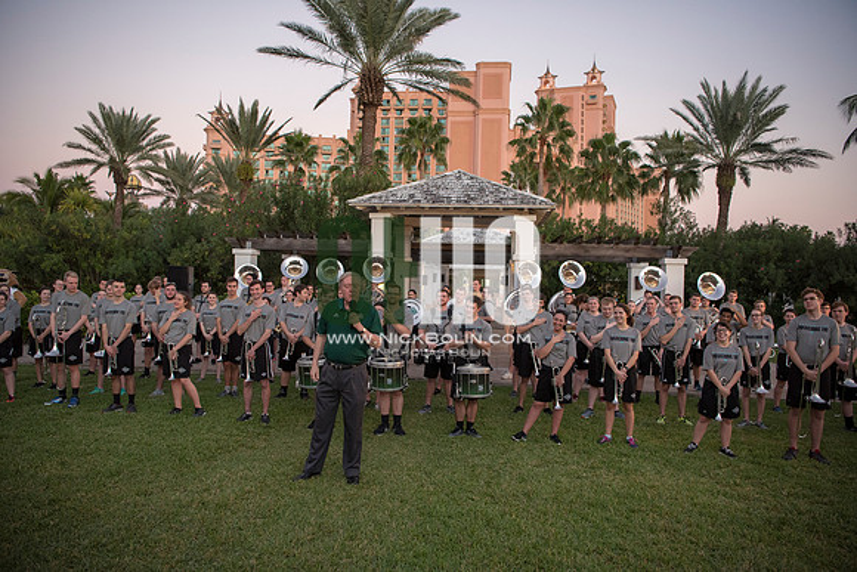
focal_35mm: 24
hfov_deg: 73.7
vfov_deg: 53.2
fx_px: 571
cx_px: 428
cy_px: 286
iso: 2000
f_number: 3.2
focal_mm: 24
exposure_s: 1/400
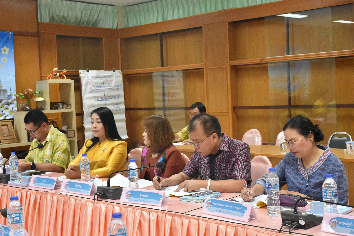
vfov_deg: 26.5
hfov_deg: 38.9
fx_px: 501
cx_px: 177
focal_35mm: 51
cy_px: 118
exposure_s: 1/125
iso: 2500
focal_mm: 34
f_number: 5.6
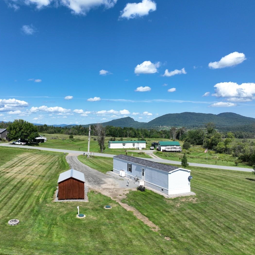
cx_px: 101
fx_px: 242
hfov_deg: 55.2
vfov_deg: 55.6
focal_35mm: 29
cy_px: 129
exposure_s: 1/1600
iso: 100
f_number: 2.8
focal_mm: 12.29
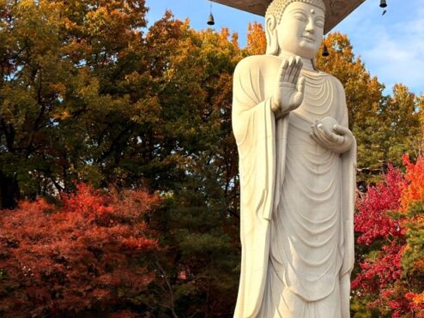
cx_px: 330
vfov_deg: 17.0
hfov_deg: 22.2
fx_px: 1066
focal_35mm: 87
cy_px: 193
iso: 80
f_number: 1.78
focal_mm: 6.76
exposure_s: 1/2985
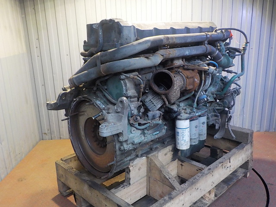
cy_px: 104
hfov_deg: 60.0
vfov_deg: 46.8
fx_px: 239
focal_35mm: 30
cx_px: 138
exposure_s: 1/13
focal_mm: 4.1
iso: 400
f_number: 3.3
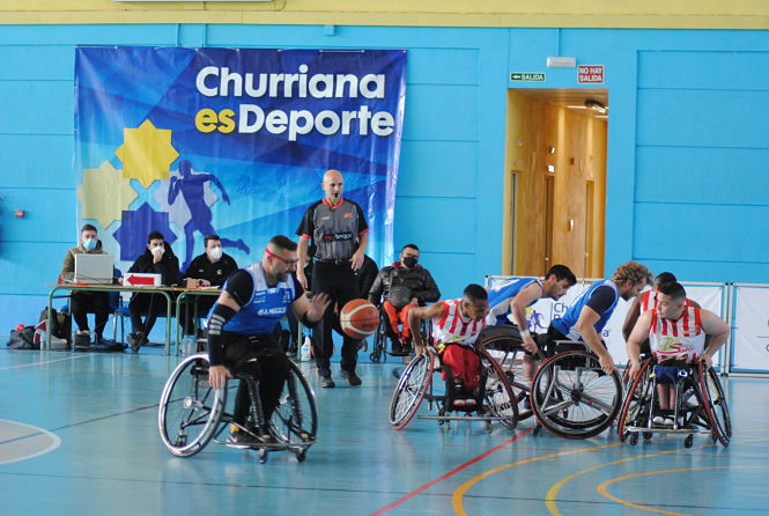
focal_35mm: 105
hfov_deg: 19.4
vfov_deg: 13.1
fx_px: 2247
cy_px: 258
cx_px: 384
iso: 800
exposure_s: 1/125
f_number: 4
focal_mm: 70
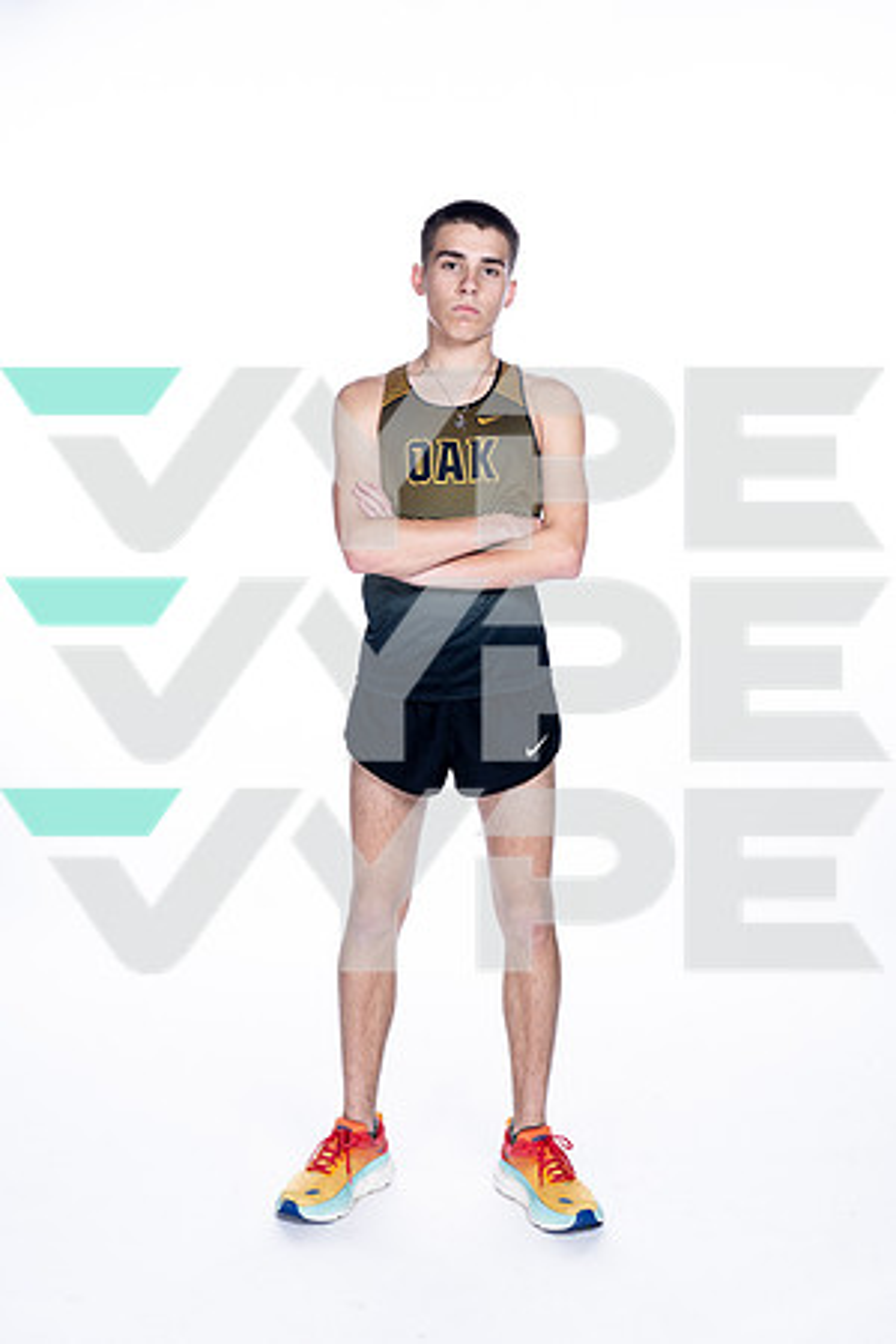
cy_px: 672
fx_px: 2053
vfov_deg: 36.2
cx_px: 448
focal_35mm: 55
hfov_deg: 24.6
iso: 100
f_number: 5.6
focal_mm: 55
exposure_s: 1/250
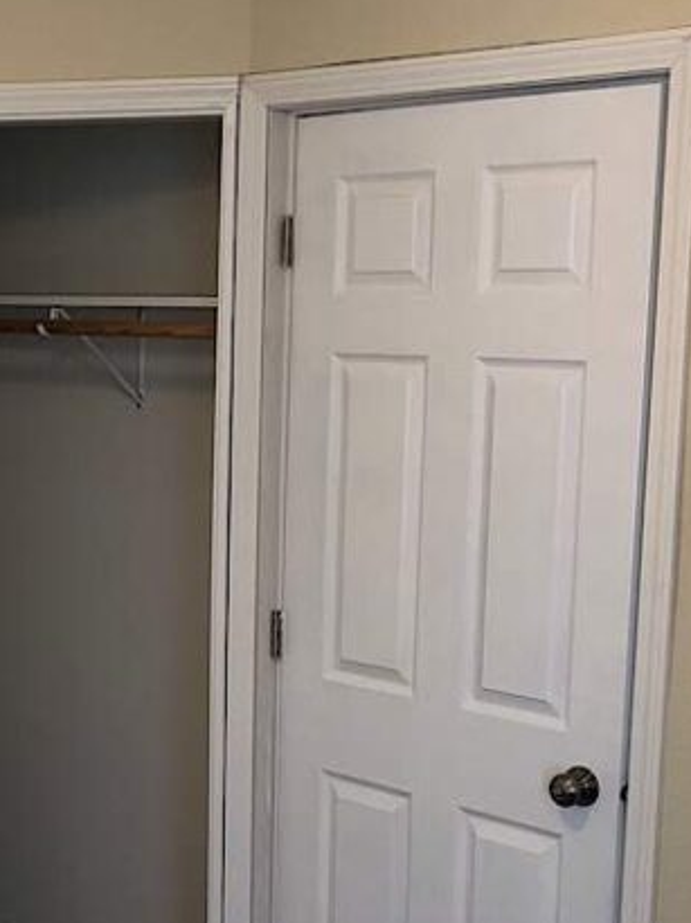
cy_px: 633
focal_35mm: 70
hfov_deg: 20.3
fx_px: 1865
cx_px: -2
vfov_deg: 27.6
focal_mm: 4
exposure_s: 1/24
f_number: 1.8
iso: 40
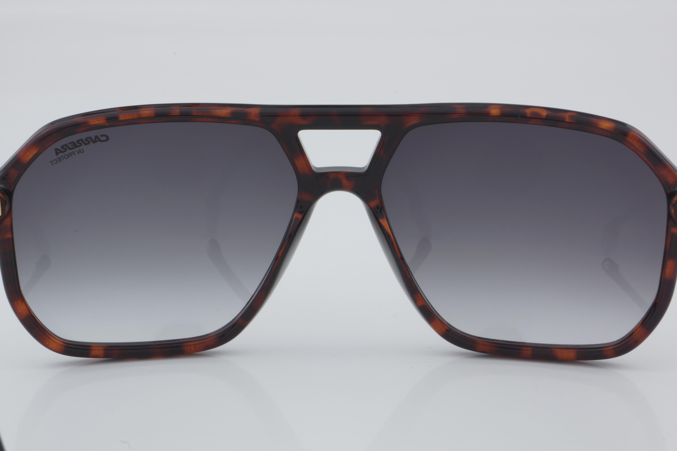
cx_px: 338
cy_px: 226
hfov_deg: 24.6
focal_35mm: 82
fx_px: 1551
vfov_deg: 16.6
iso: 100
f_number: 32
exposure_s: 1/4
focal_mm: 55
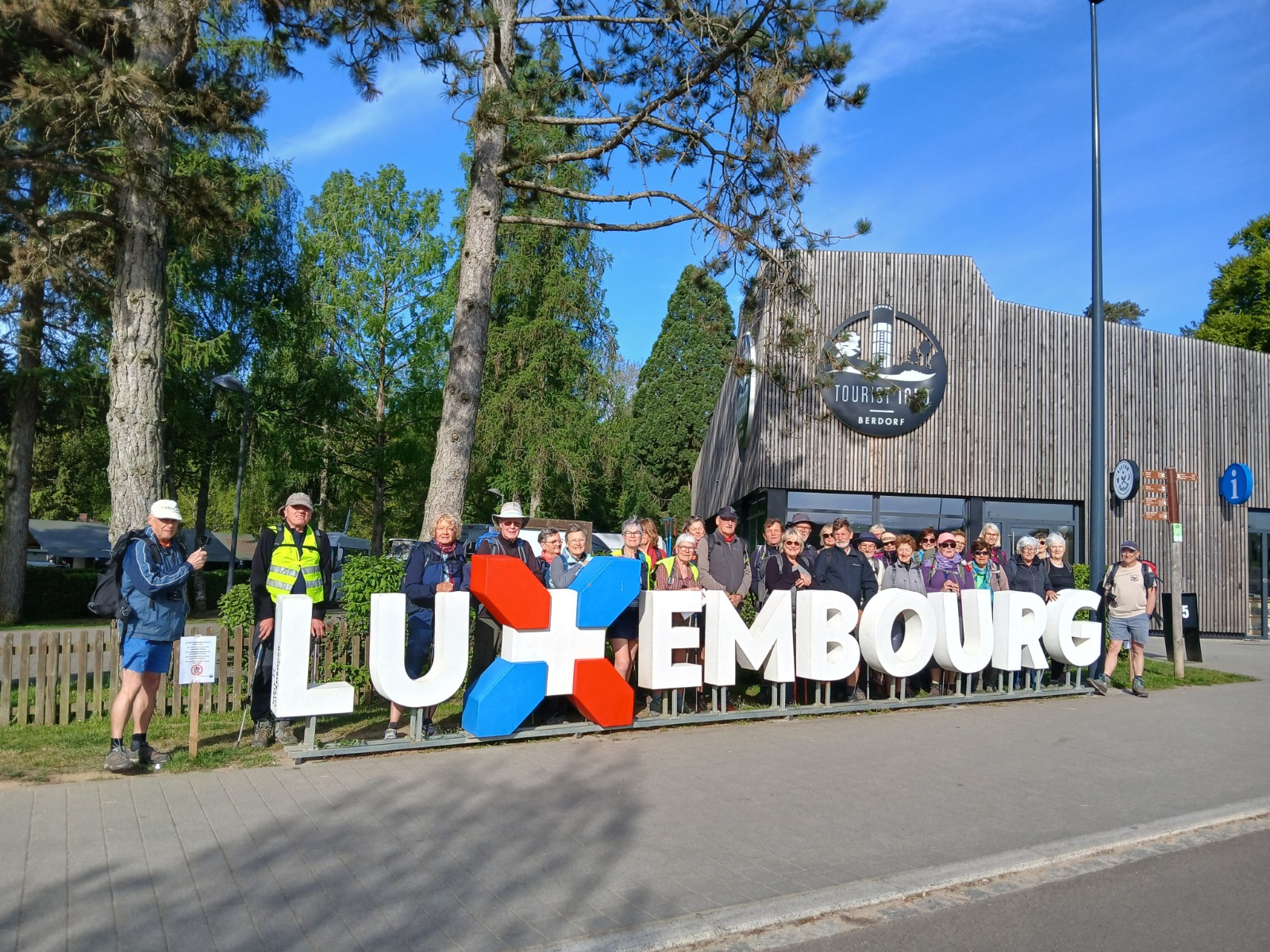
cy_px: 476
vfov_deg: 53.1
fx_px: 954
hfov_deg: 67.3
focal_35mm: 26
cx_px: 635
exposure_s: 1/558
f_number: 1.8
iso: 20
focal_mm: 3.98
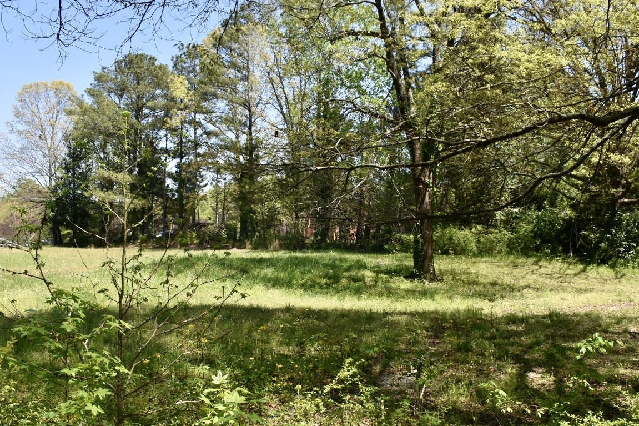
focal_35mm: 38
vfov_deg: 34.8
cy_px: 279
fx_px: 674
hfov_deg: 50.7
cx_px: 331
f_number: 8
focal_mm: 18
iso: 180
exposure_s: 1/250
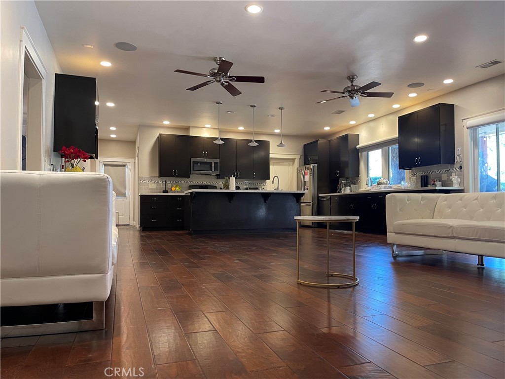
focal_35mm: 25
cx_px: 252
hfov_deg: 69.4
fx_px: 365
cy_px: 190
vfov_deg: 54.9
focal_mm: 5.1
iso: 200
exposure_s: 1/60
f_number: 1.6
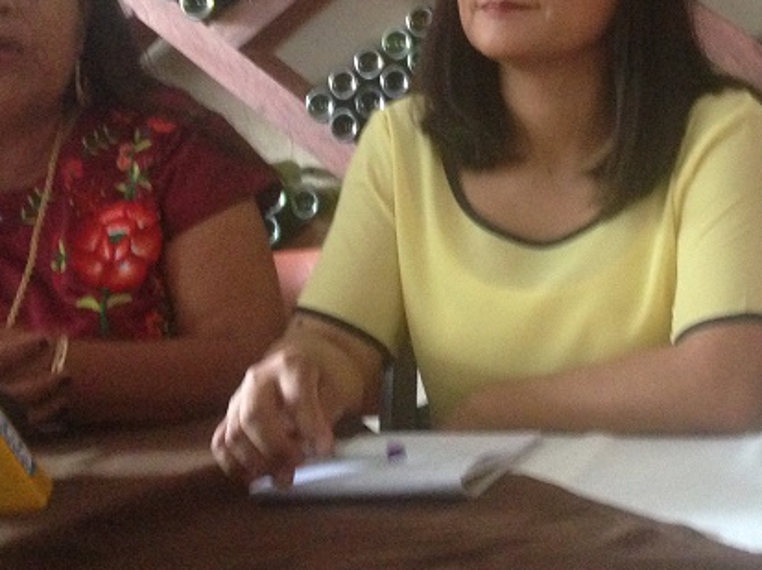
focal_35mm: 64
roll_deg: +2.0
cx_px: 552
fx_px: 1408
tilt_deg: +4.1
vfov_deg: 22.6
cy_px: 111
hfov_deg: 29.9
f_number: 2.4
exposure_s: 1/15
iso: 500
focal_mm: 4.12
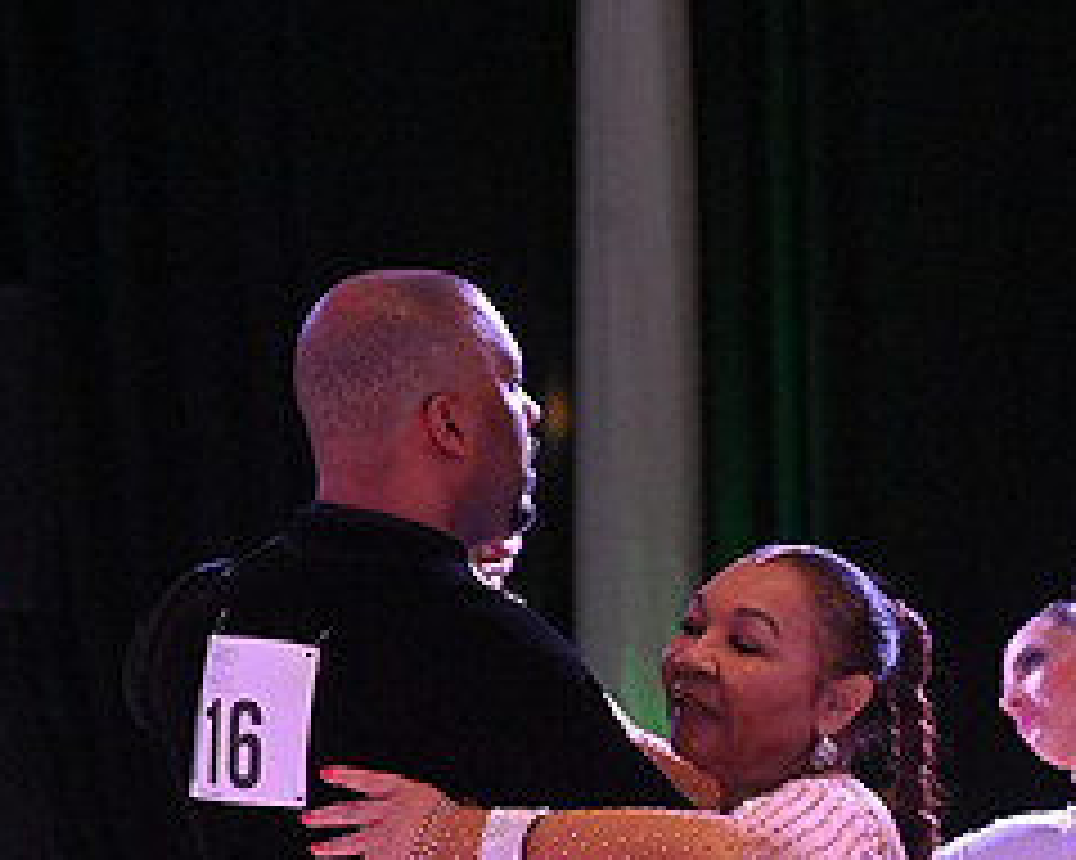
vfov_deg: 4.7
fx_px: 10505
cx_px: 461
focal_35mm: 330
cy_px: 1301
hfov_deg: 5.9
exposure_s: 1/400
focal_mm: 145
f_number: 7.1
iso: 6400
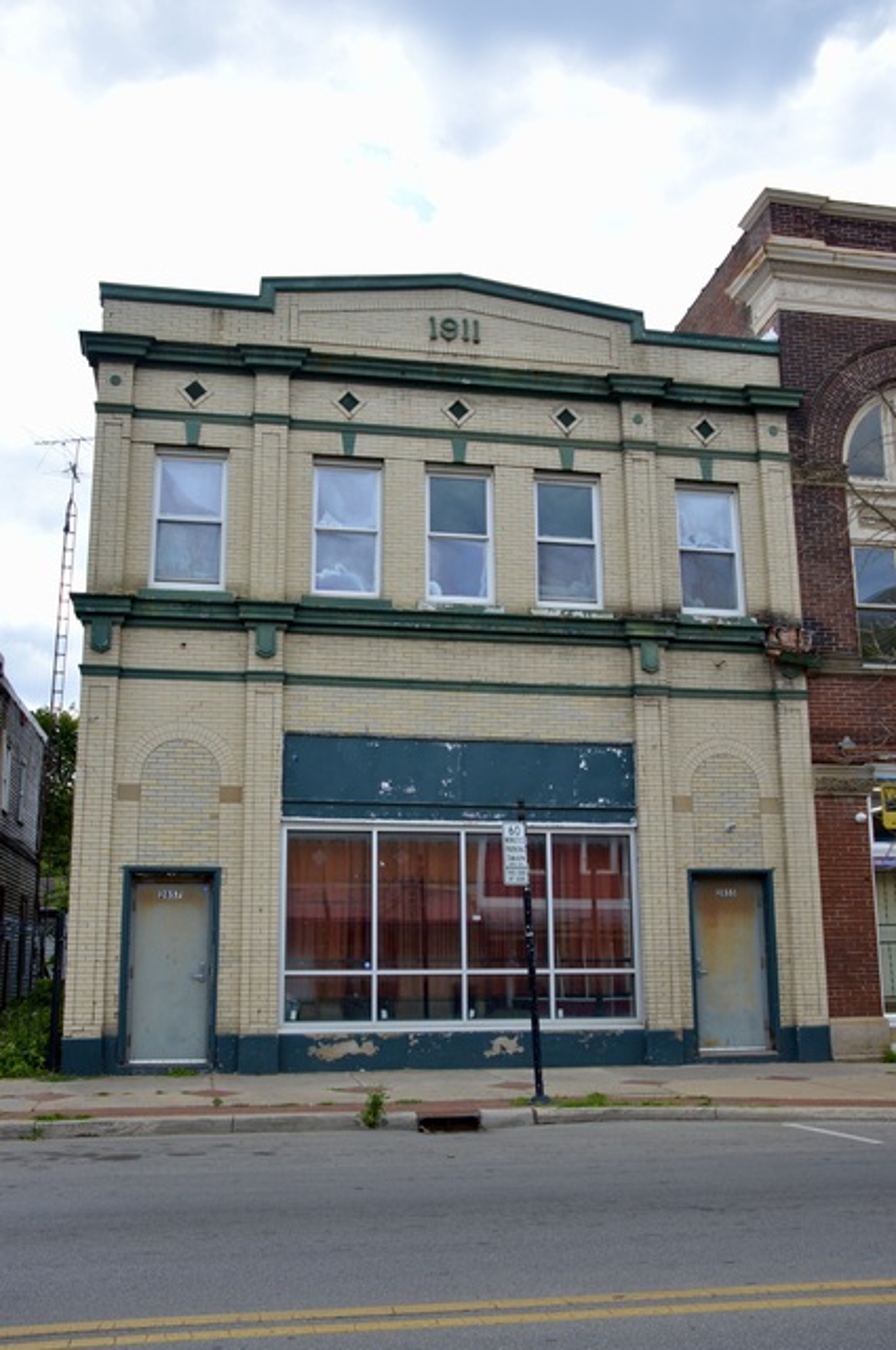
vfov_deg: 57.3
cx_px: 448
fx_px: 1235
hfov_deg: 39.9
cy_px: 675
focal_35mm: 33
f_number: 7.1
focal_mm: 22
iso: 100
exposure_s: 1/200
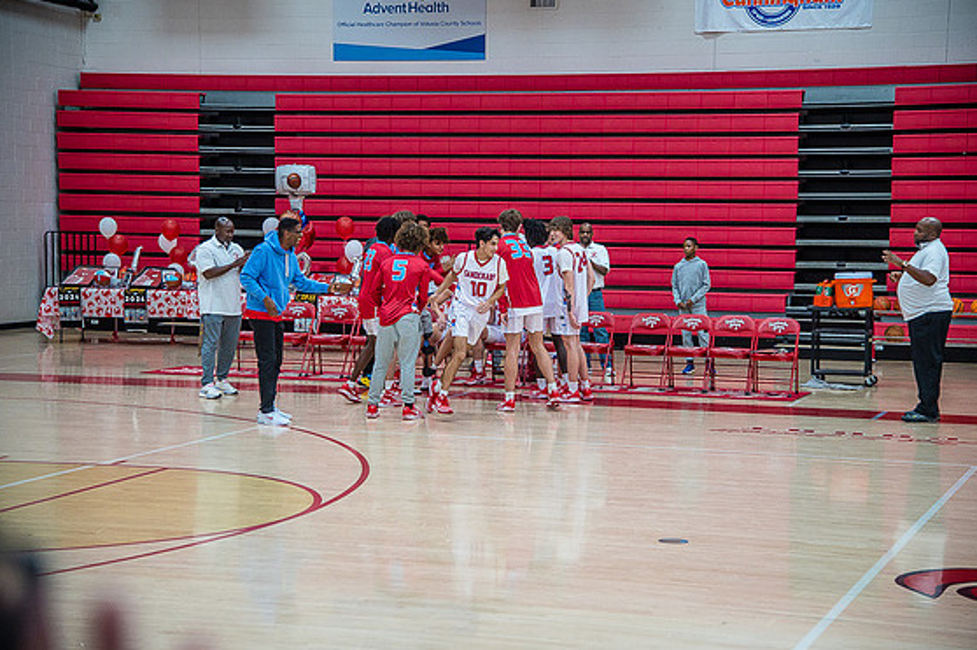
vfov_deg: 17.5
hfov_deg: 26.0
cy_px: 331
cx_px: 499
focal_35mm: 78
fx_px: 2115
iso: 2000
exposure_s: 1/320
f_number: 4
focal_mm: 75
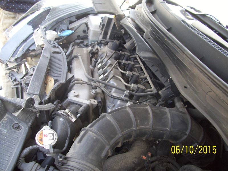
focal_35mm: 34
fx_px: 224
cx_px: 114
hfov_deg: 54.0
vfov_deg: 41.8
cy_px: 86
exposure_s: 1/50
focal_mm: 5.7
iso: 80
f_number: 2.9
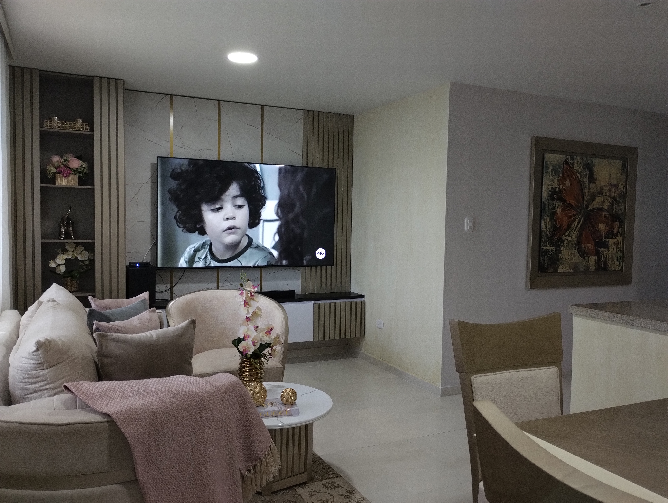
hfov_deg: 63.4
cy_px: 252
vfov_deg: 49.9
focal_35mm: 28
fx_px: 541
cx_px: 334
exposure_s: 1/30
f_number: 1.8
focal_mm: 4.27
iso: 569
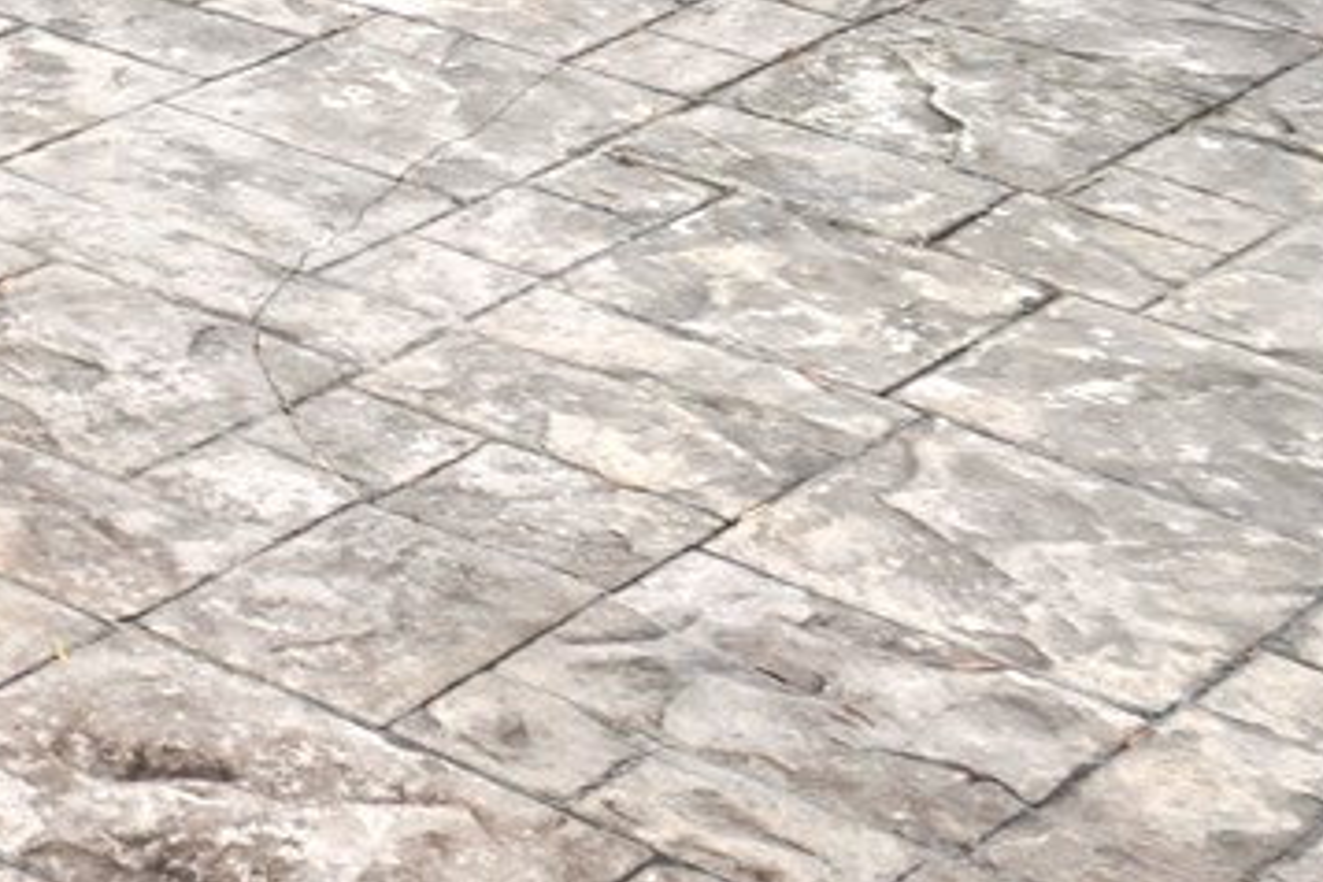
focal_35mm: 114
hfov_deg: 15.4
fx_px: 4189
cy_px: 106
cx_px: -1054
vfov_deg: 11.9
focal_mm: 16
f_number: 5
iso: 100
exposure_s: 1/60
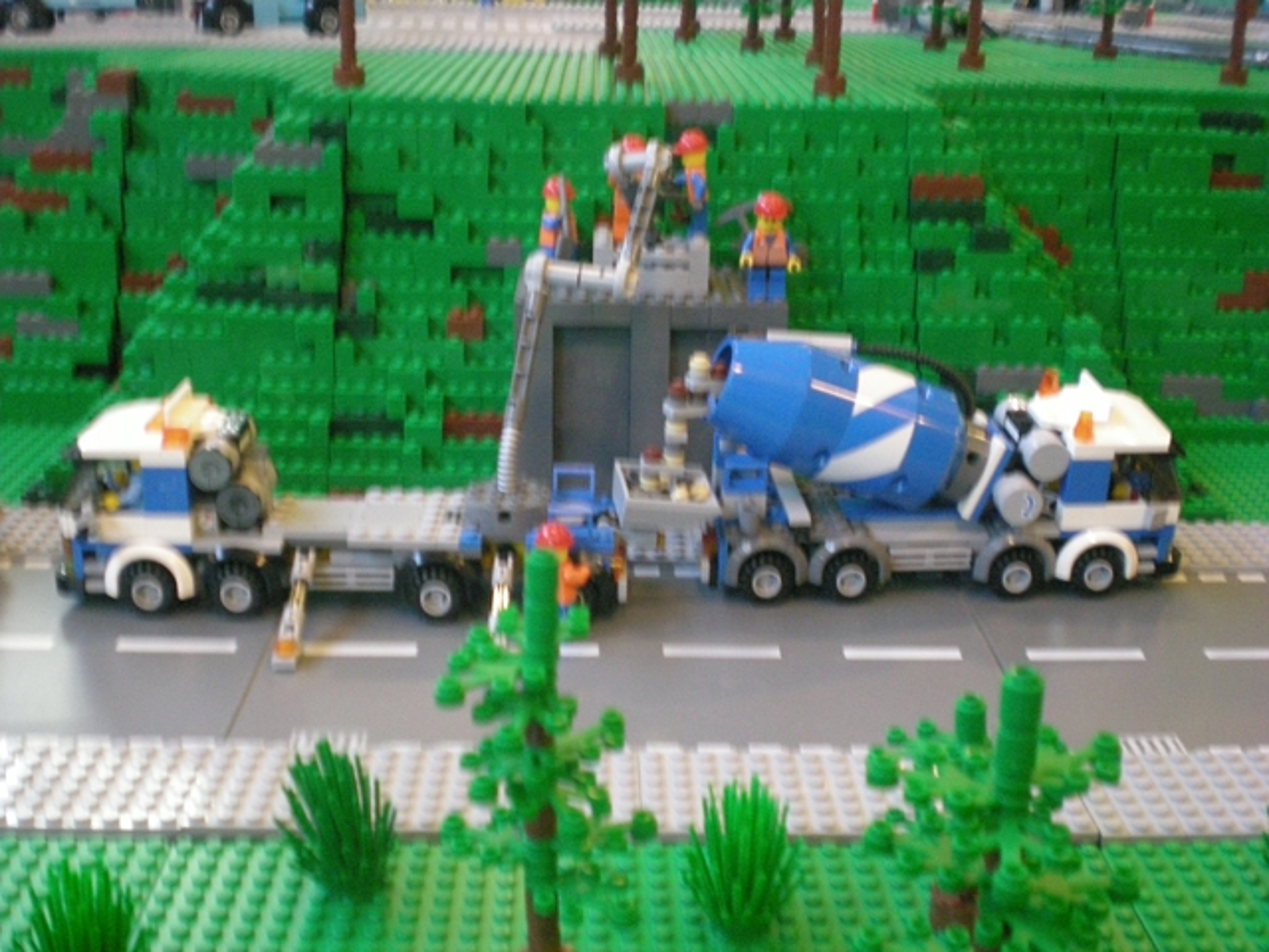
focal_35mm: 44
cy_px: 476
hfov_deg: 42.9
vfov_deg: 32.9
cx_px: 634
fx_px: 1613
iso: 400
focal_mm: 7.4
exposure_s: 1/14
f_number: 3.5
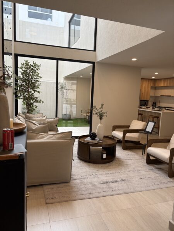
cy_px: 116
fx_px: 174
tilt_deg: -6.8
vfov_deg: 67.3
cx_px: 87
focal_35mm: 26
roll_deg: -2.2
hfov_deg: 53.1
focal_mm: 5.96
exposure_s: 1/121
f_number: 1.6
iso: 80
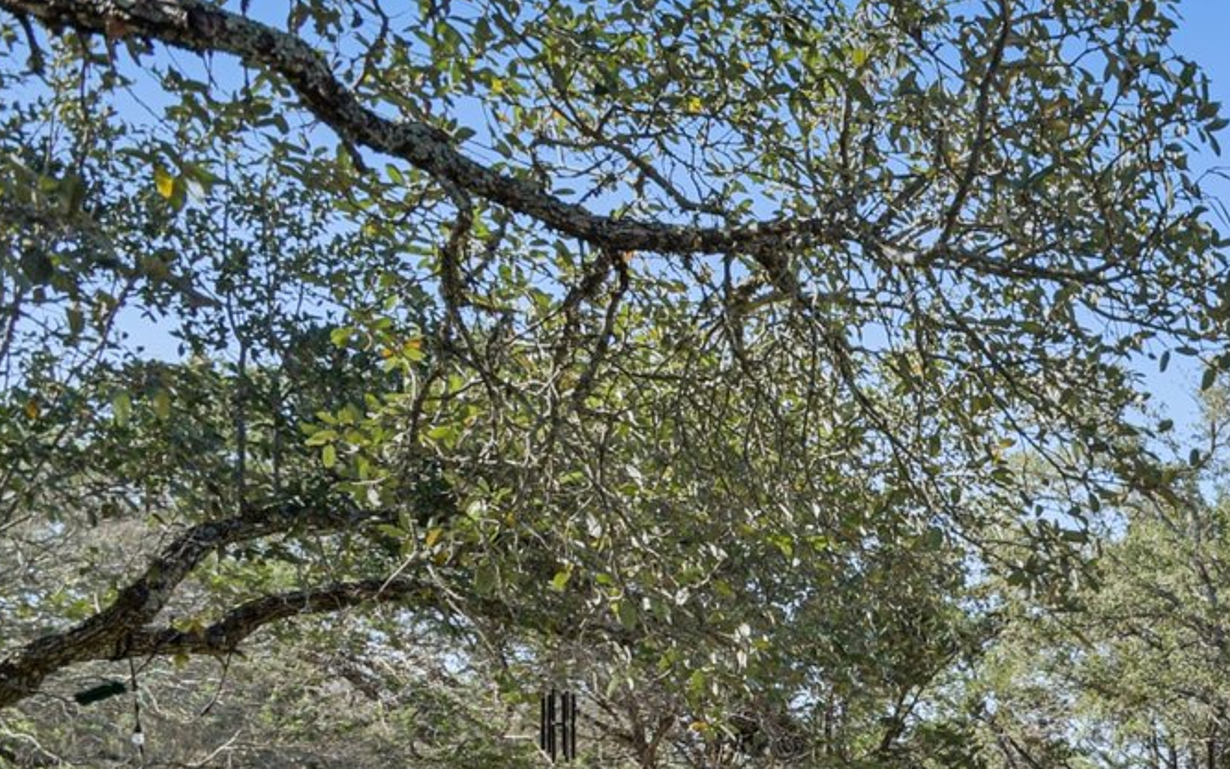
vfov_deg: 25.6
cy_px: 822
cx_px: 1719
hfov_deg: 30.2
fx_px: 1575
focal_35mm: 47
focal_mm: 10
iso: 400
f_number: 8
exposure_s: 1/400
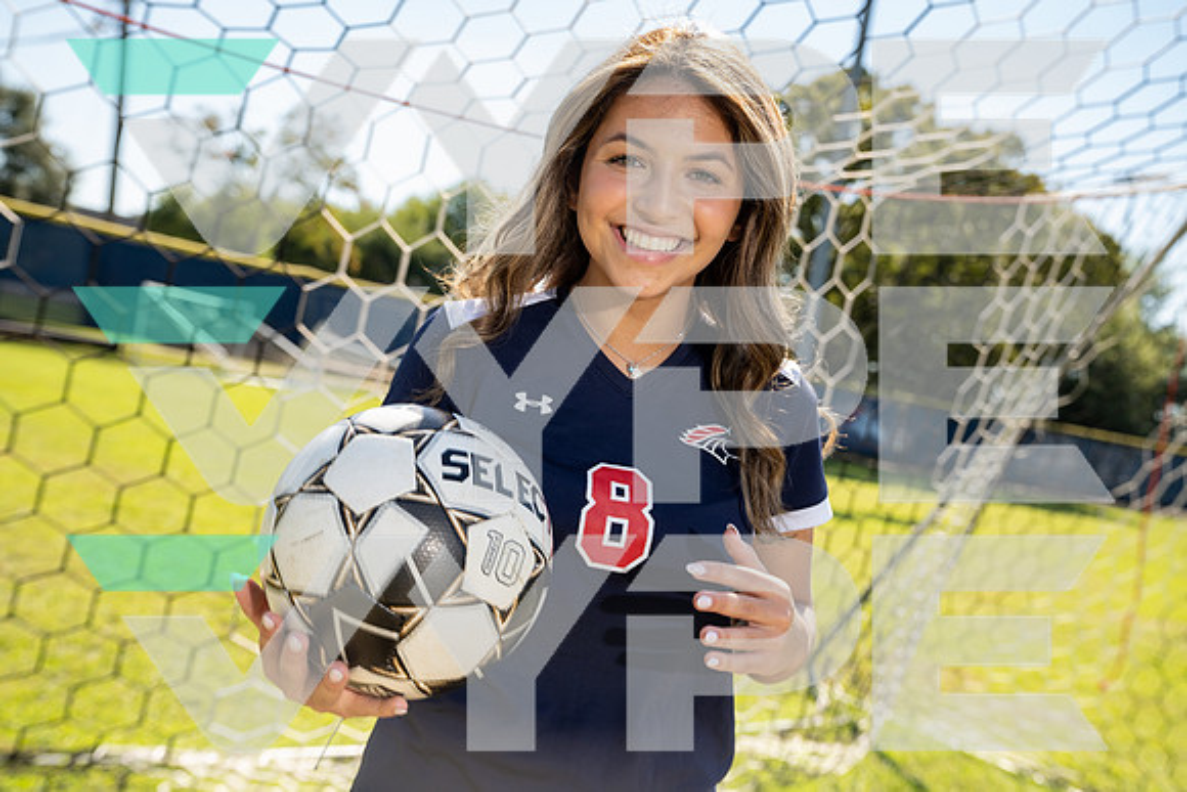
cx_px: 594
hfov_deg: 47.4
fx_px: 1352
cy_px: 396
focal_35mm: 41
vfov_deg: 32.6
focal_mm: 41
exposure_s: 1/250
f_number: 4.5
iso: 100
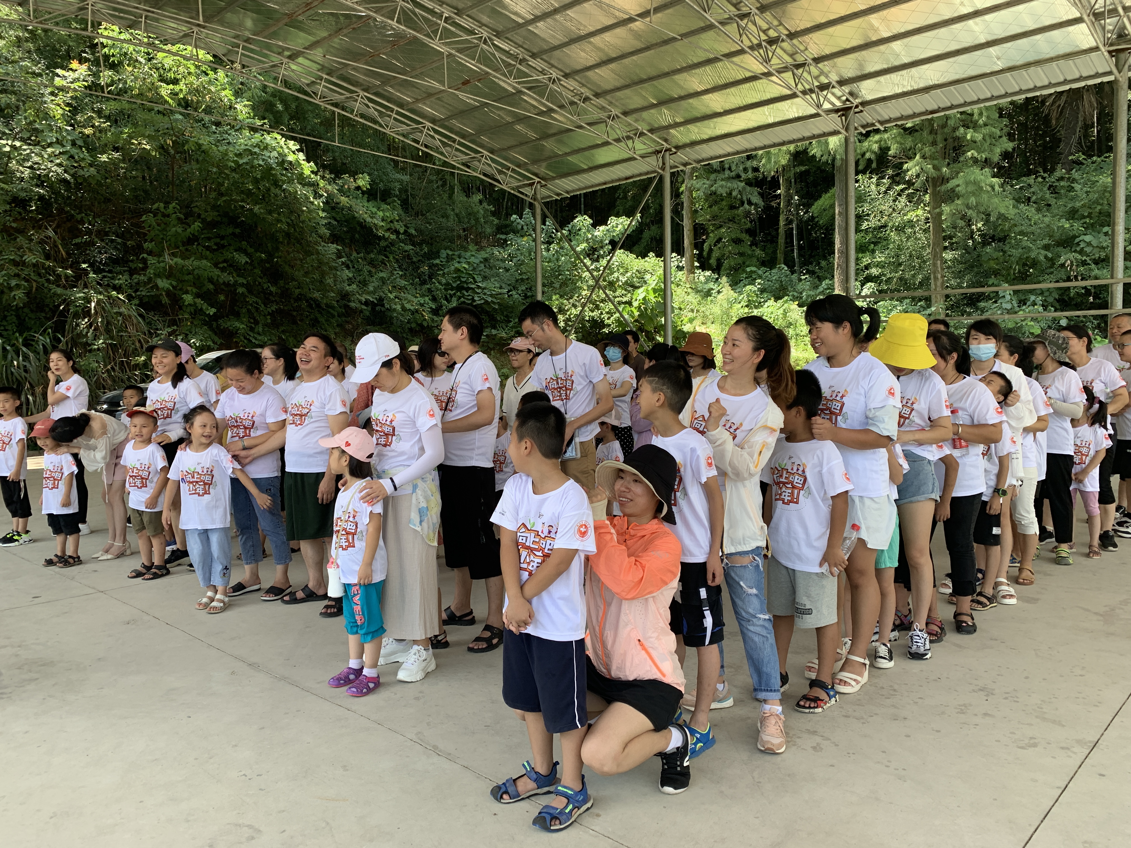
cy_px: 424
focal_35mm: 26
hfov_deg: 67.3
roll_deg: -2.9
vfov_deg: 53.1
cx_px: 566
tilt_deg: +1.4
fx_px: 849
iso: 25
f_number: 1.8
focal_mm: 4.25
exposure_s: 1/256
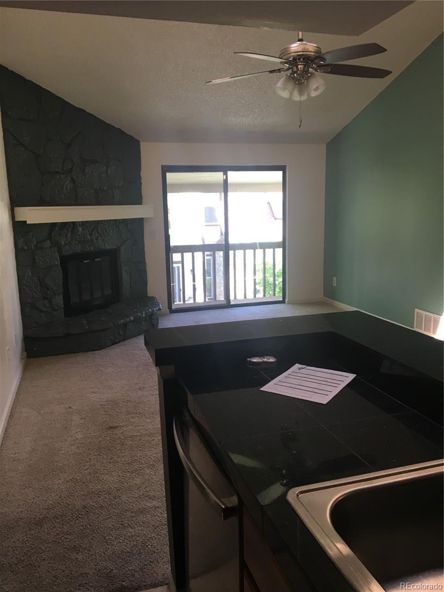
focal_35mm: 29
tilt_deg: -9.2
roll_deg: -0.9
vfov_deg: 61.7
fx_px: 496
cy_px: 296
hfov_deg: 48.2
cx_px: 222
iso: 32
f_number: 2.2
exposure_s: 1/30
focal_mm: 4.15
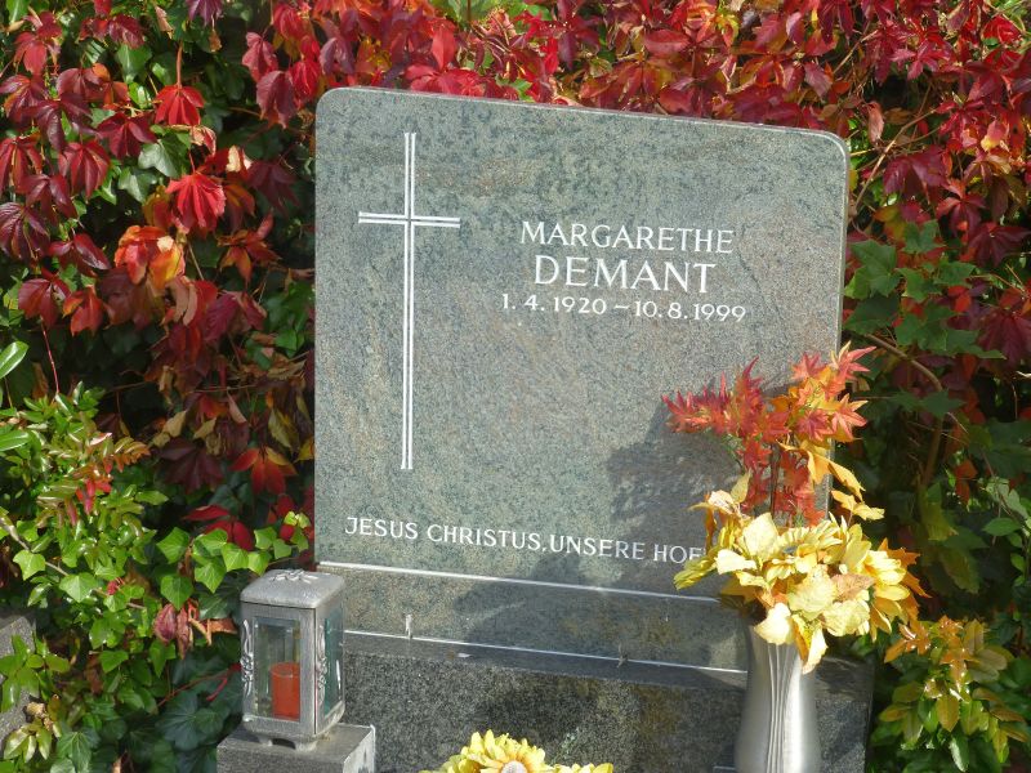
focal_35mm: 62
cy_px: 386
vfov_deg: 23.7
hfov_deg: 31.2
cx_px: 516
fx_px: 1847
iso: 100
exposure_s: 1/250
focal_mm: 11
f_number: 4.8
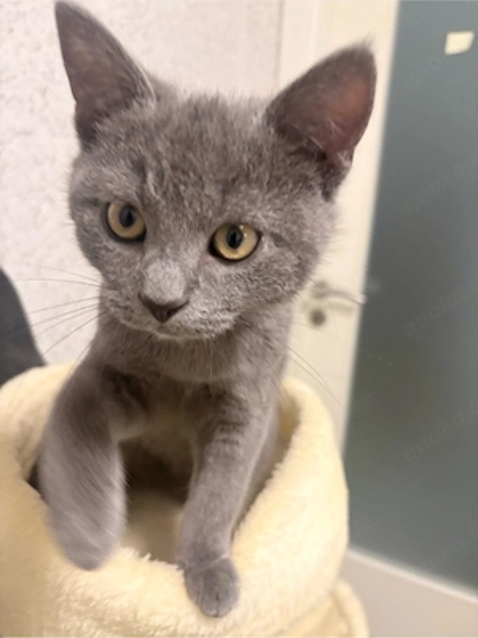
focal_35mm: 26
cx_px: 239
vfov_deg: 67.3
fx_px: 479
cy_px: 319
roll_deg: -3.3
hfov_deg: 53.1
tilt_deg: -15.7
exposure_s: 1/50
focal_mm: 5.96
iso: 250
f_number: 1.6
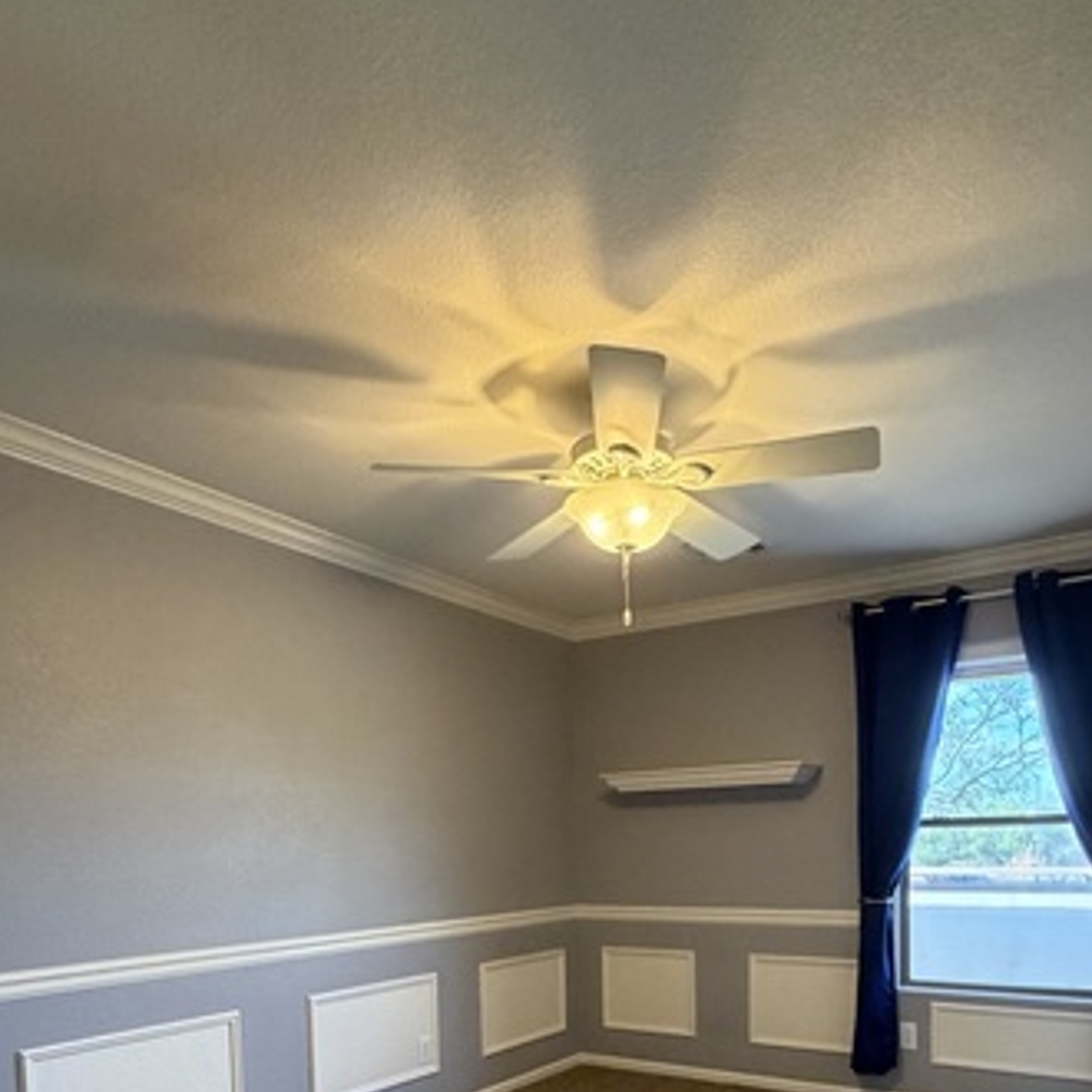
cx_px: 599
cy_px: 902
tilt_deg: -2.2
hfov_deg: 62.8
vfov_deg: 57.3
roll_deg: +0.3
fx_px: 892
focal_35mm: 25
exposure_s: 1/60
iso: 400
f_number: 2.2
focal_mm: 2.22
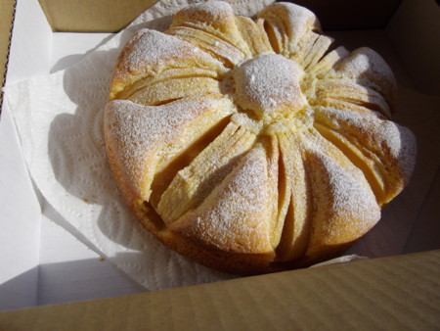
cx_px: 220
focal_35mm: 27
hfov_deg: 65.3
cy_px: 166
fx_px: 343
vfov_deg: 51.4
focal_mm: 4.9
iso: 100
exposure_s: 1/1280
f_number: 3.2
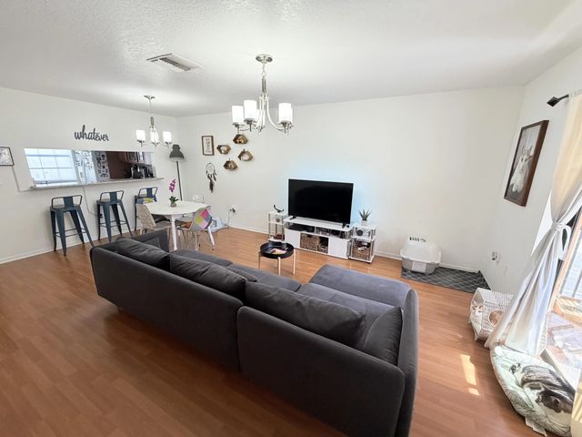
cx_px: 291
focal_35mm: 14
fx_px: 235
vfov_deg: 85.7
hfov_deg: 102.1
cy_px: 218
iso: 200
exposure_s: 1/120
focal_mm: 2.22
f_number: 2.2
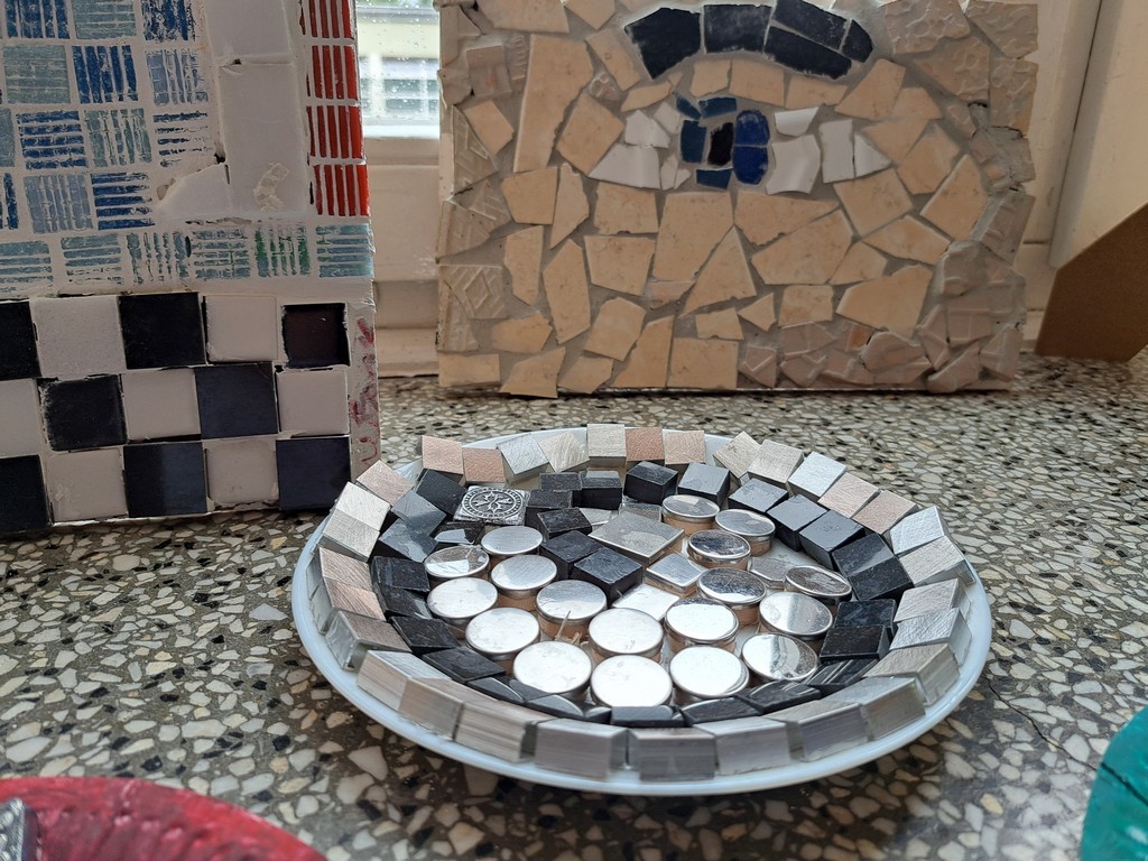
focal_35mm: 24
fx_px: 796
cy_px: 430
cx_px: 574
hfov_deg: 71.6
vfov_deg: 56.8
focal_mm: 5.23
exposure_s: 1/50
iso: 50
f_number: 1.8
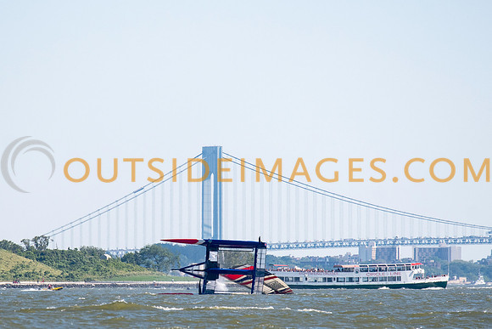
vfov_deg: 2.3
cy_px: 209
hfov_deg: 3.5
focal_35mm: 589
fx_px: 8051
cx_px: 179
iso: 640
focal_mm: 300
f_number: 5
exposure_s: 1/4000
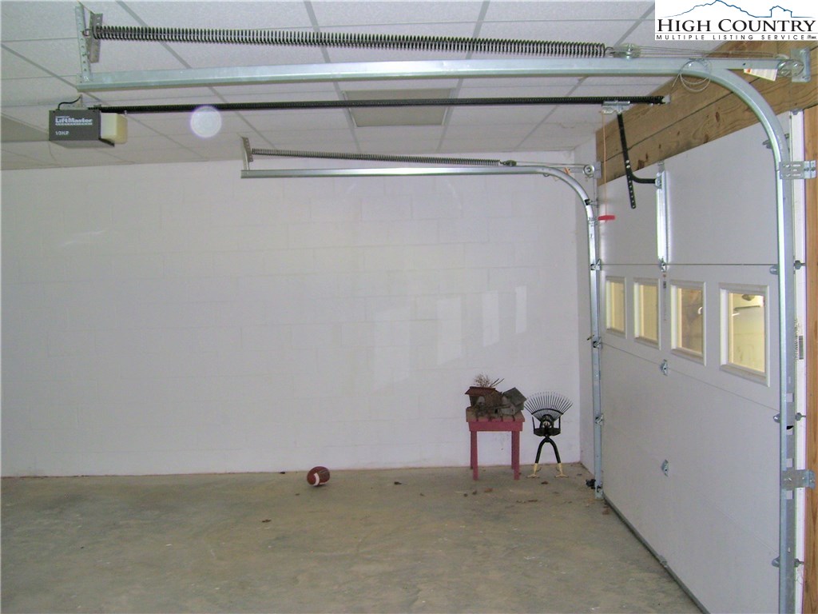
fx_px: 874
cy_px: 307
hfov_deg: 50.1
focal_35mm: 37
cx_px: 409
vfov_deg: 38.7
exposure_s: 1/60
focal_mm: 6
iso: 80
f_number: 2.7
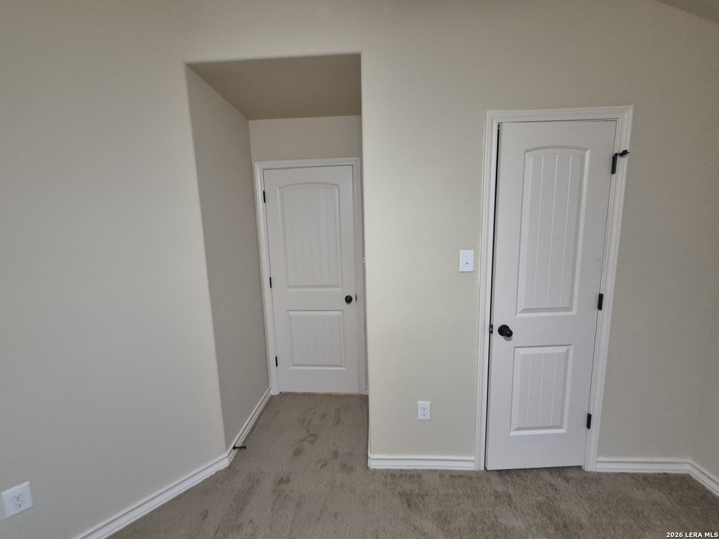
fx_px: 270
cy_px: 270
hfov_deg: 106.2
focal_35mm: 13
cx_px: 360
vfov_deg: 89.9
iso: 640
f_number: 2.2
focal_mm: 1.74
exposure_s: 1/60
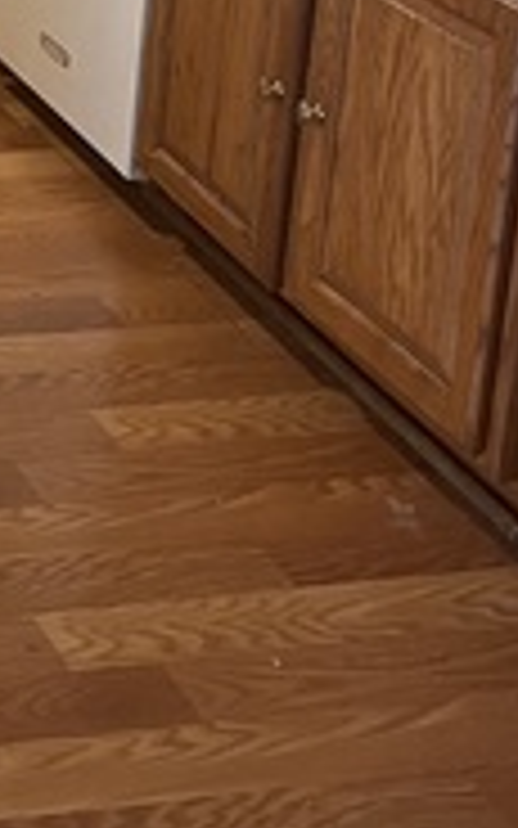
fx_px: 2259
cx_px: -369
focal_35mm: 100
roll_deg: -3.4
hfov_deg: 12.2
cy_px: -191
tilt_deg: -15.6
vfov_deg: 19.5
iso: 125
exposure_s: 1/60
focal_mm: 5.1
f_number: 1.6
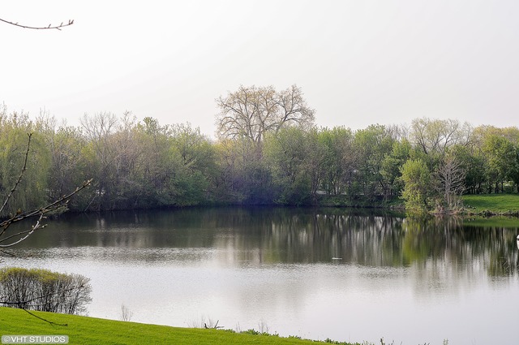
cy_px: 172
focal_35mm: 75
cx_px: 260
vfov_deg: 18.1
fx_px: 1080
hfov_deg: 27.0
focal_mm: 50
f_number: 8
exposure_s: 1/250
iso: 200
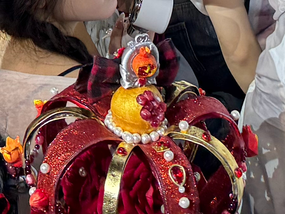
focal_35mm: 153
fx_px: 1260
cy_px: -373
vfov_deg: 8.5
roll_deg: +0.5
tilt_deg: -9.4
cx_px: 12
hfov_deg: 12.8
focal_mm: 6.76
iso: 160
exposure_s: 1/100
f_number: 1.78
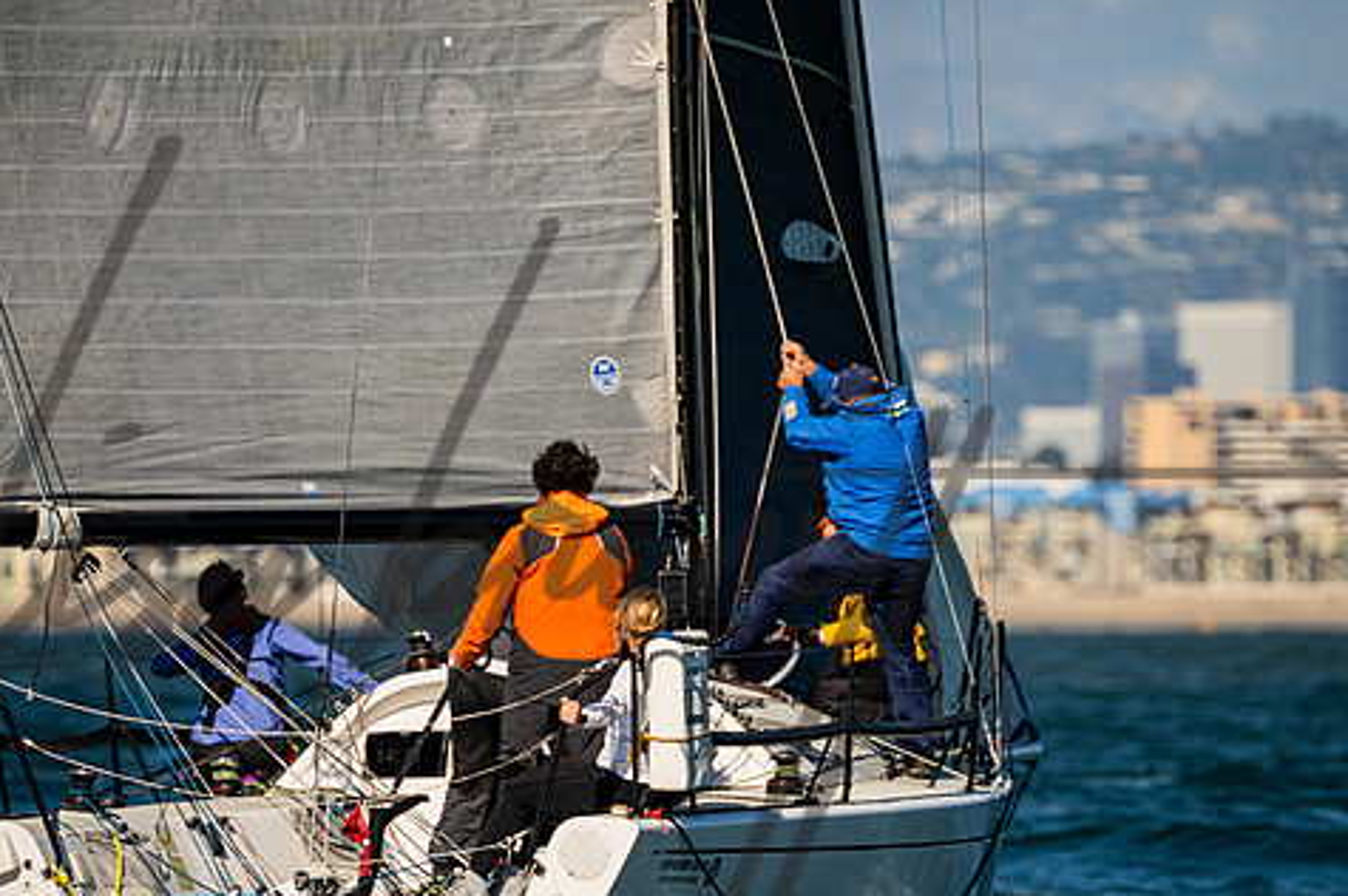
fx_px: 22450
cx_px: 726
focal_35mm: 600
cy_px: 593
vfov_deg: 2.3
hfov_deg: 3.4
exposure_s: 1/4000
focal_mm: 400
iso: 400
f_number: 5.6
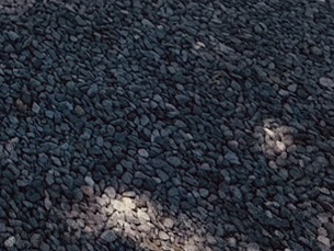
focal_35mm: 94
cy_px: -443
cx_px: -407
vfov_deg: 11.4
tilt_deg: -7.2
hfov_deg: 15.1
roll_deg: +2.1
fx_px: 907
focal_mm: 2.22
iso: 50
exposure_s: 1/2208
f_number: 2.2
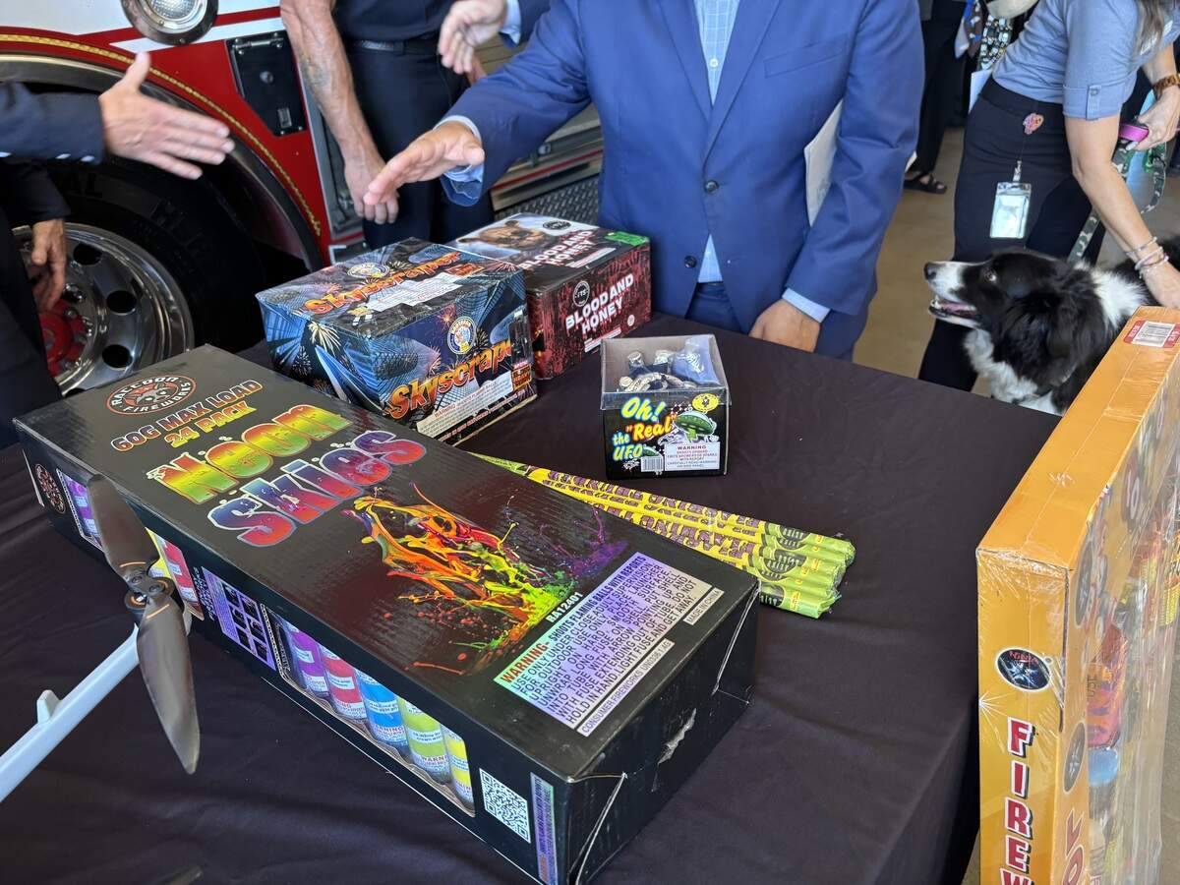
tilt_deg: -32.5
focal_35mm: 26
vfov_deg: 53.1
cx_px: 590
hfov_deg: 67.3
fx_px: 886
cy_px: 442
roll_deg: +2.0
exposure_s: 1/60
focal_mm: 5.96
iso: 125
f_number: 1.6
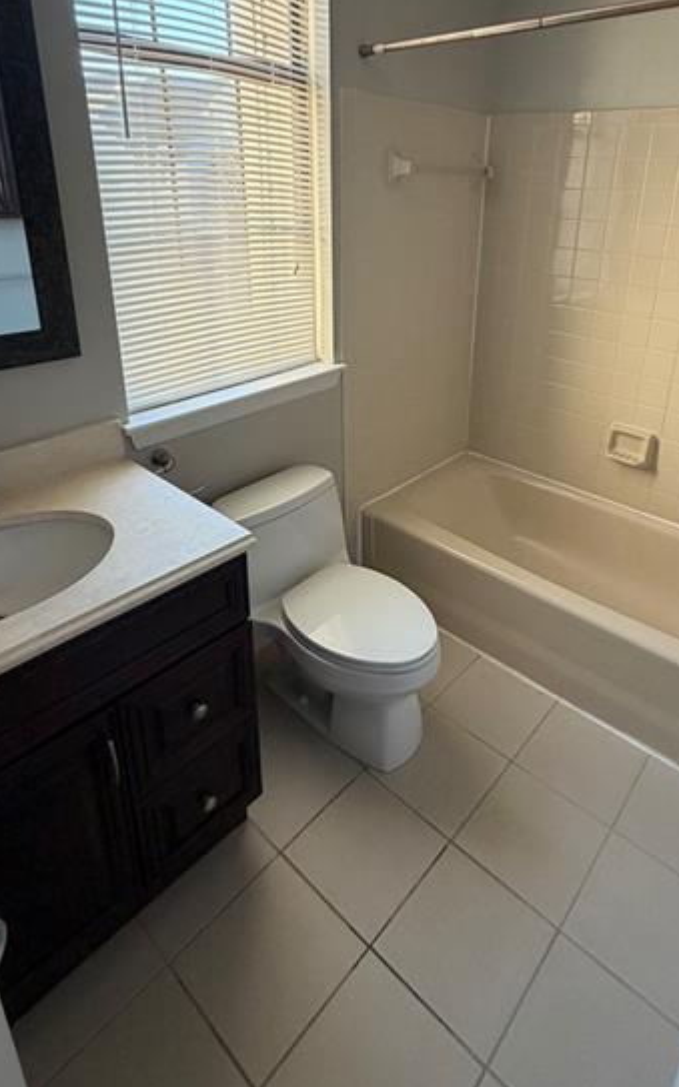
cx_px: 405
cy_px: 406
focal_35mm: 21
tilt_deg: -19.0
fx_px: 622
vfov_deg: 80.7
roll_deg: -2.4
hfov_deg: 56.8
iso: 160
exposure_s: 1/121
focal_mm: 2.22
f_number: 2.2
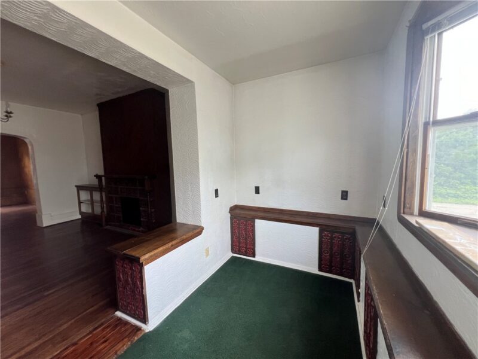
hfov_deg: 106.2
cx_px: 239
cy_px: 180
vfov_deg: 89.9
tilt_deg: -3.6
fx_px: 180
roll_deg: +1.7
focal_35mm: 13
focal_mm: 1.57
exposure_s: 1/99
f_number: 1.8
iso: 100
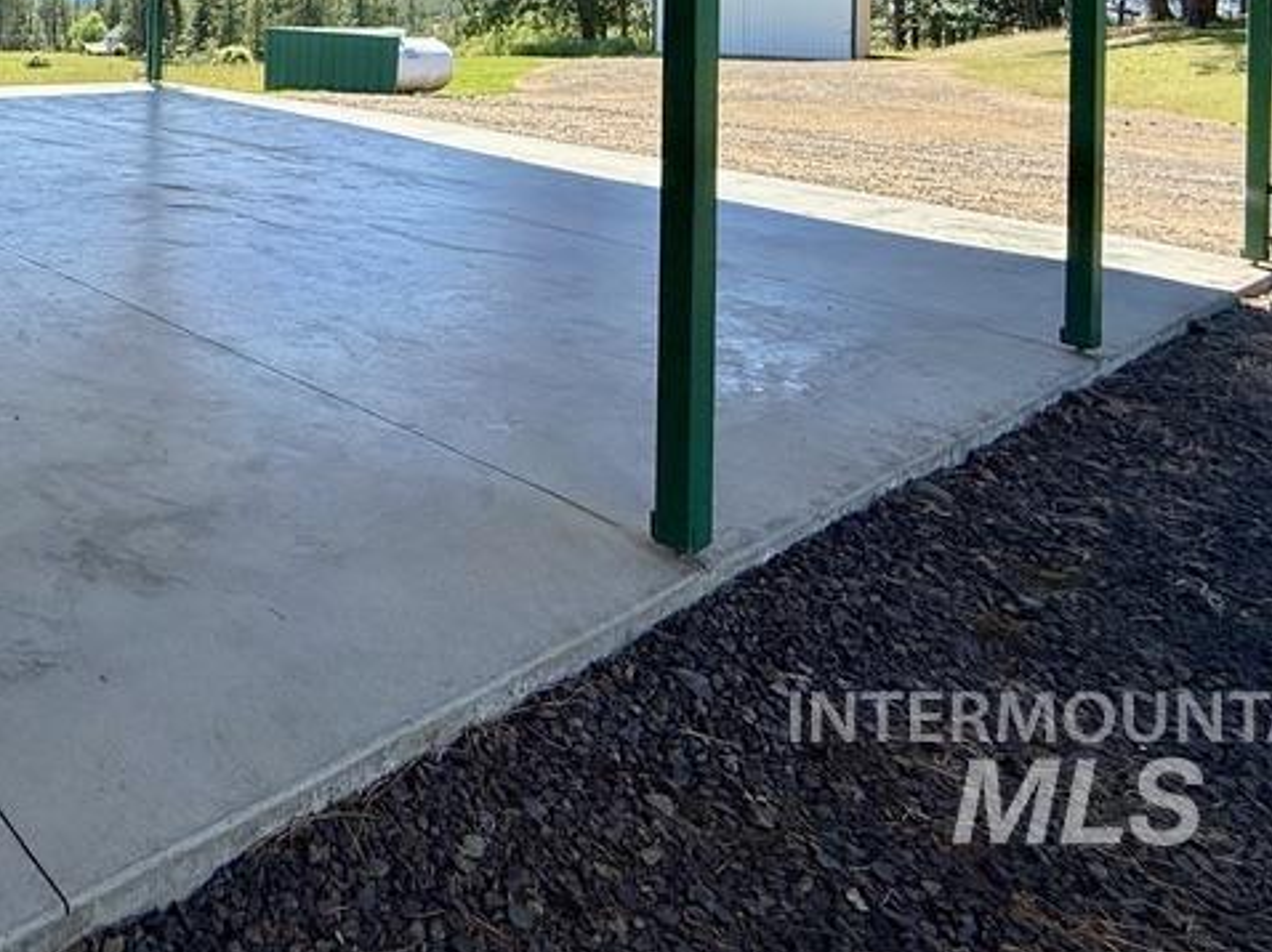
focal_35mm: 30
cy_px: -27
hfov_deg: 50.3
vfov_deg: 40.2
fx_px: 1102
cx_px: 40
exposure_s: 1/1189
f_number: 2.2
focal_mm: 2.22
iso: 64
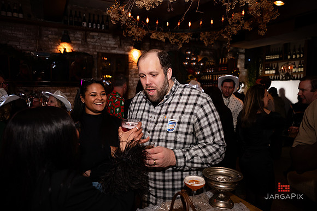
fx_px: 216
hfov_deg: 72.6
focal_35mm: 25
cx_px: 158
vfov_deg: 52.2
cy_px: 106
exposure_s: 1/100
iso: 1000
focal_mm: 24
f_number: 2.8
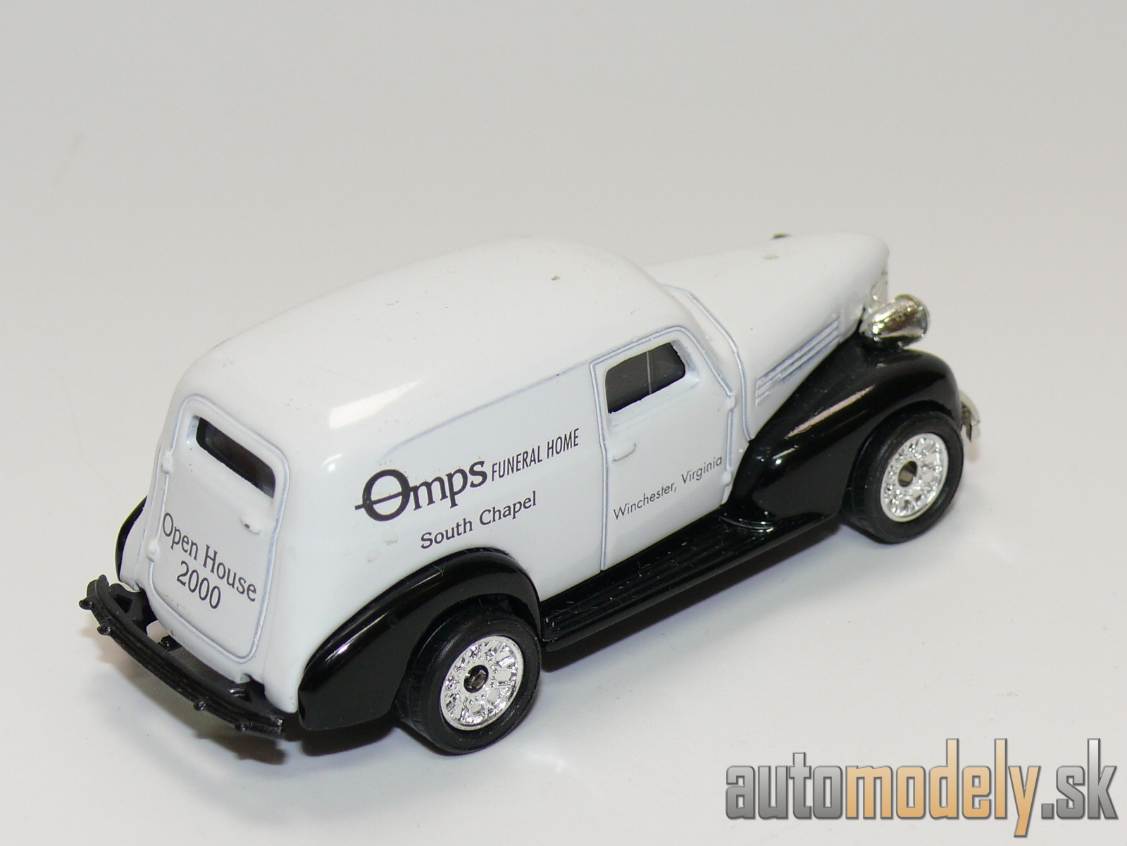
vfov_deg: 14.4
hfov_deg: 19.1
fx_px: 3353
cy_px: 423
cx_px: 564
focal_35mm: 103
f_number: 4
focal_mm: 13.6
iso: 100
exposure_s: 1/30
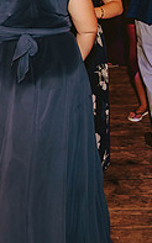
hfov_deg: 14.1
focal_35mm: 84
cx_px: -103
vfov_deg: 23.7
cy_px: 7
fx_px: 557
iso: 1000
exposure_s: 1/160
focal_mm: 28
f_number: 2.8
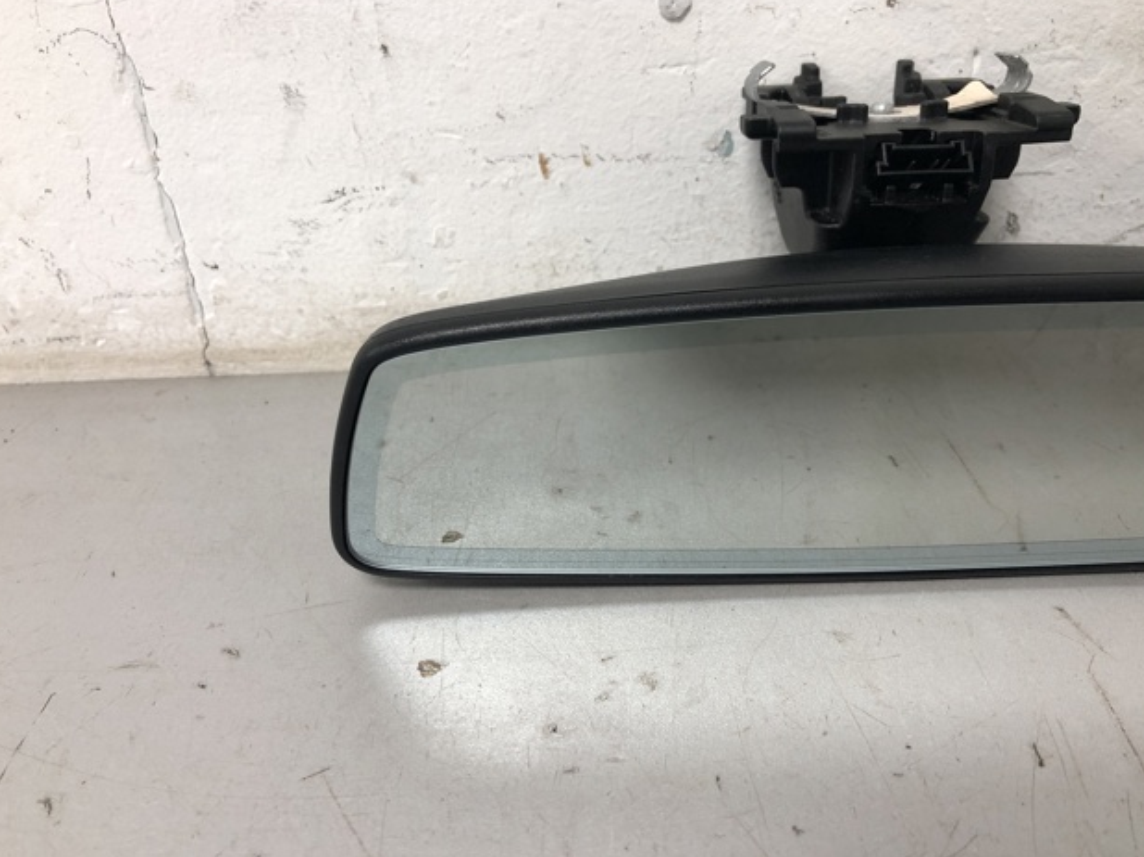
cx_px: 579
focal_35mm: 29
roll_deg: +1.1
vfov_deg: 48.2
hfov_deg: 61.7
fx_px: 958
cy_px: 420
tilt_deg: -32.2
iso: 40
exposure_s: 1/33
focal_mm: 4
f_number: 1.8
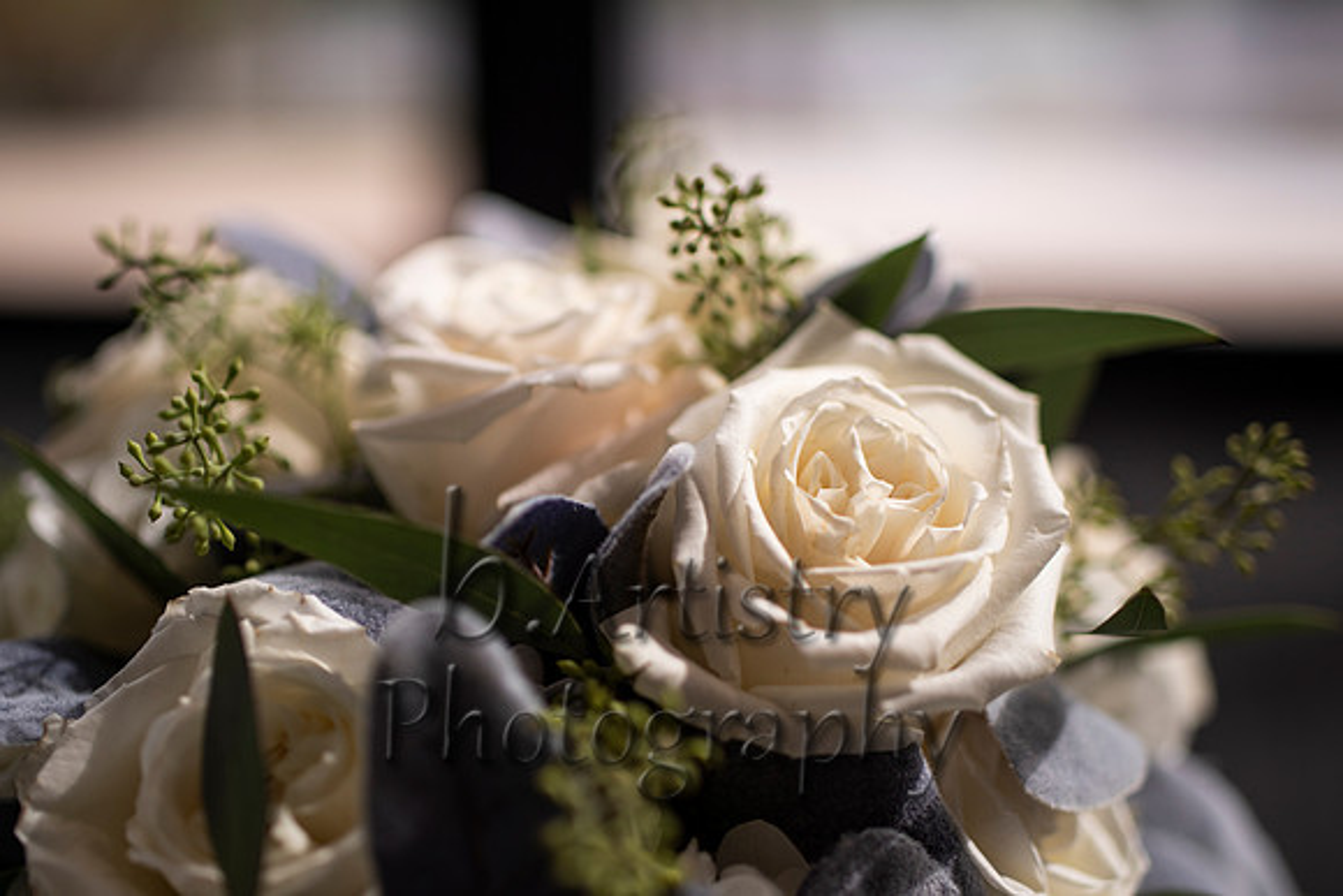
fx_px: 1679
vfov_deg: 29.9
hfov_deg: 43.6
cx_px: 672
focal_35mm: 45
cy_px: 448
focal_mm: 45
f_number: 1.8
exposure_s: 1/1000
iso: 125
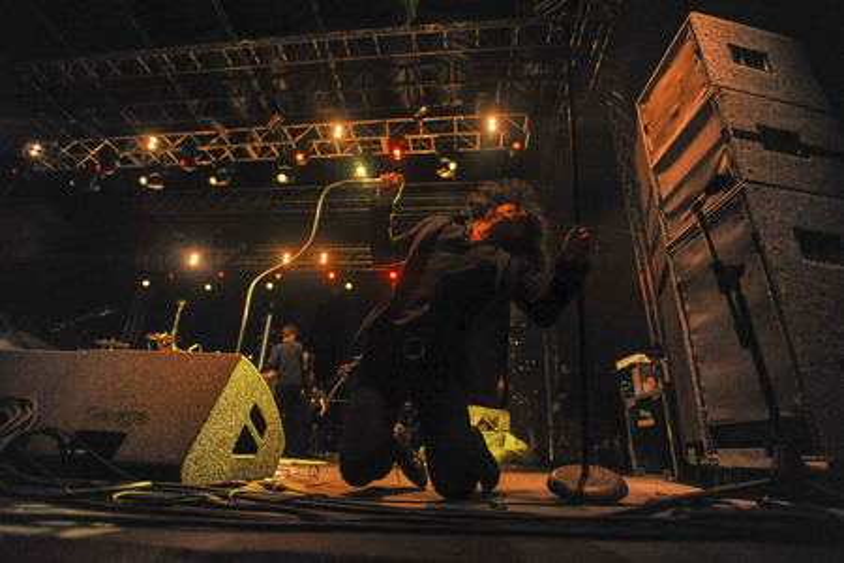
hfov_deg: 93.3
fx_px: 399
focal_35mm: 17
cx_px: 422
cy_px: 282
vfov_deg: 70.4
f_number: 2.8
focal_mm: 17
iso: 4000
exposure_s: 1/400
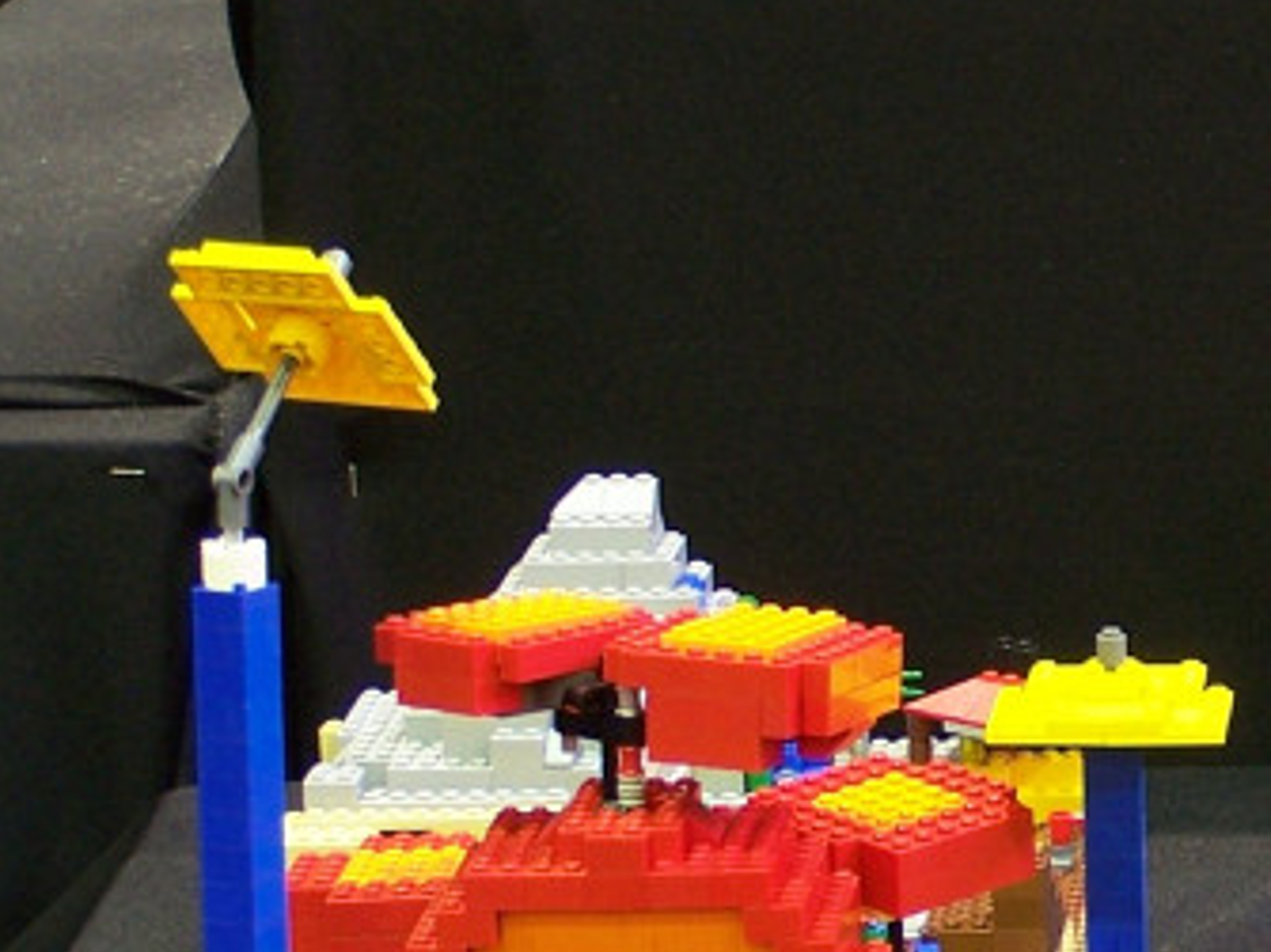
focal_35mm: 211
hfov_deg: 9.1
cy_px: 649
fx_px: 7745
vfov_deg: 7.0
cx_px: 1939
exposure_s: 1/2
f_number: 3.2
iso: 80
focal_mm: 11.5
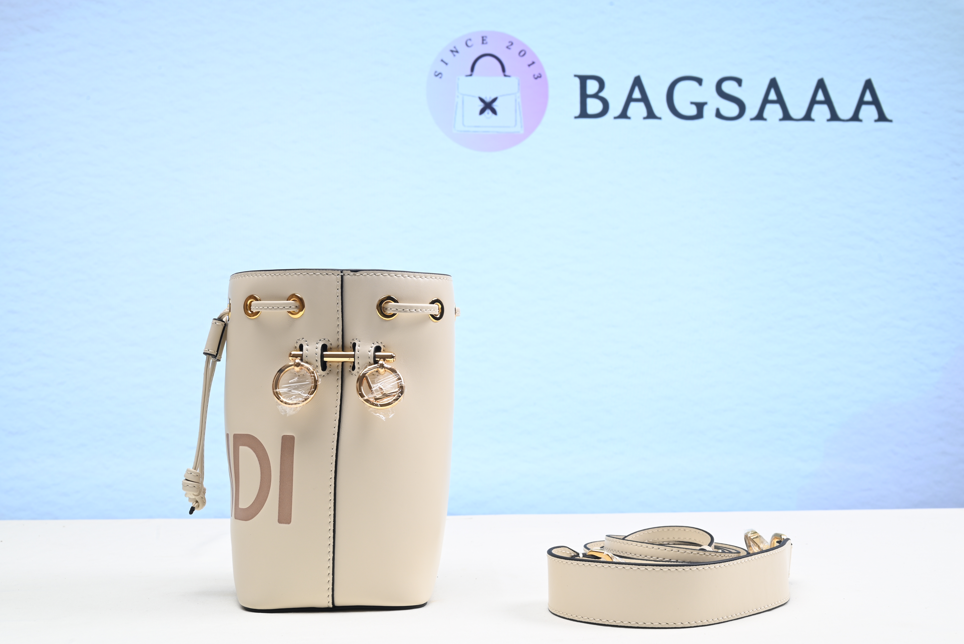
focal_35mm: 42
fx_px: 1125
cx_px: 482
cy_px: 322
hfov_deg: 46.4
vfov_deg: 31.9
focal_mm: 42
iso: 100
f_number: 16
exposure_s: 1/2
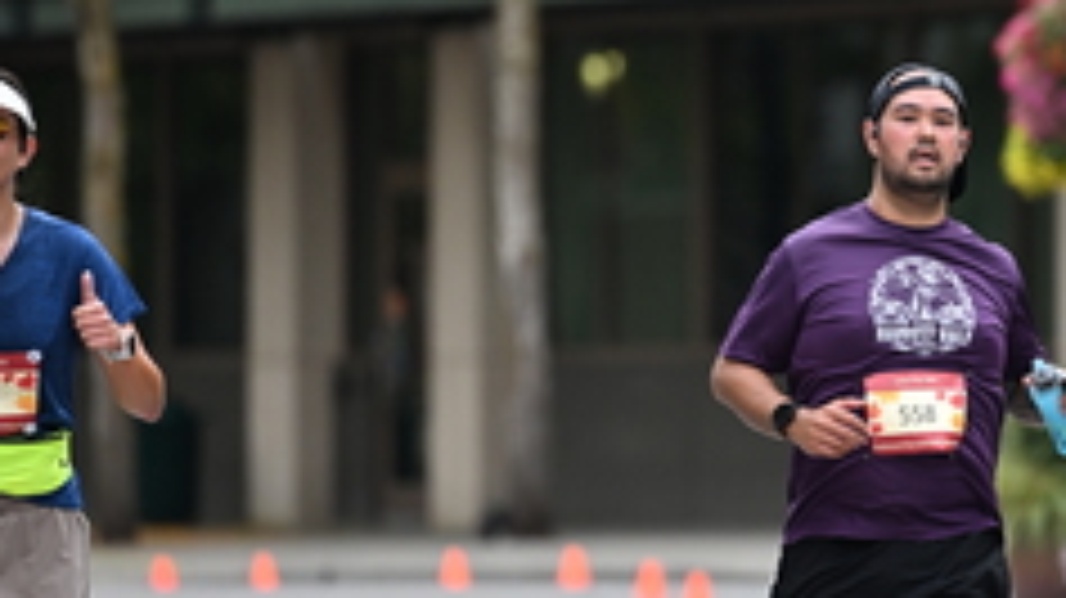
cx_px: 780
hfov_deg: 4.4
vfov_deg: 2.5
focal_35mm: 487
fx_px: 13758
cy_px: 148
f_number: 2.8
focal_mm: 200
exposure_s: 1/2500
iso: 640
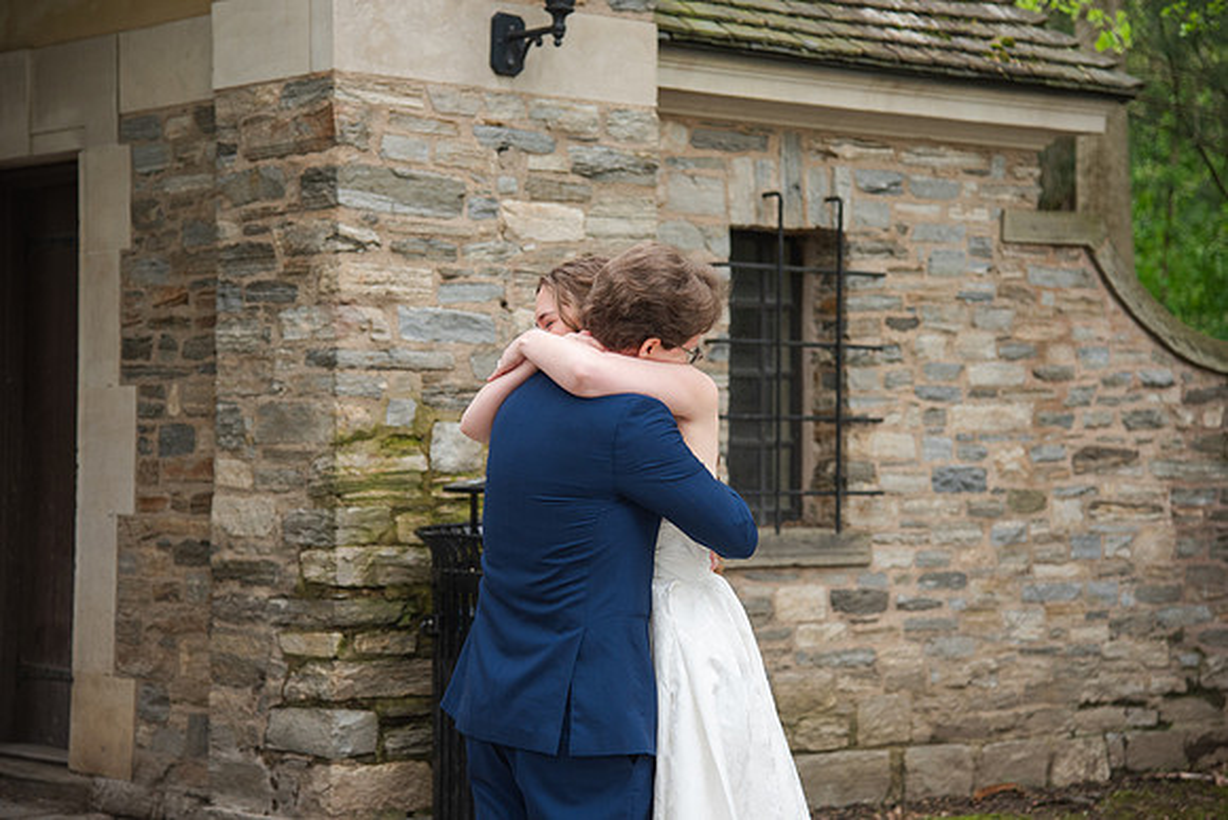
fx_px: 2766
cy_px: 377
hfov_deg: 25.0
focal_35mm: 81
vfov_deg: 16.8
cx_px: 614
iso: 640
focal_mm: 75
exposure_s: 1/320
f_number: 4
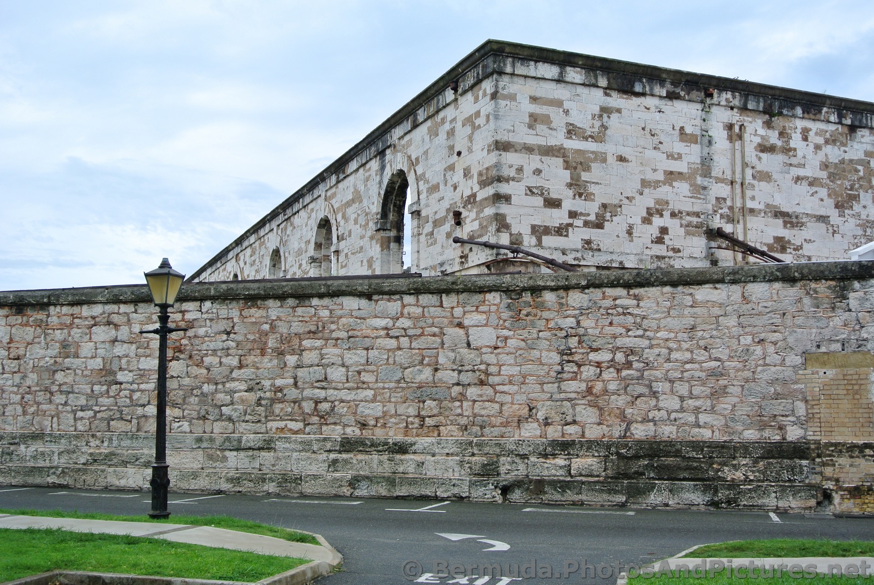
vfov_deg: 34.3
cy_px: 292
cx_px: 437
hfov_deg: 49.5
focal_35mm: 39
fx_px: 948
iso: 100
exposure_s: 1/250
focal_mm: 14.5
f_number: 4
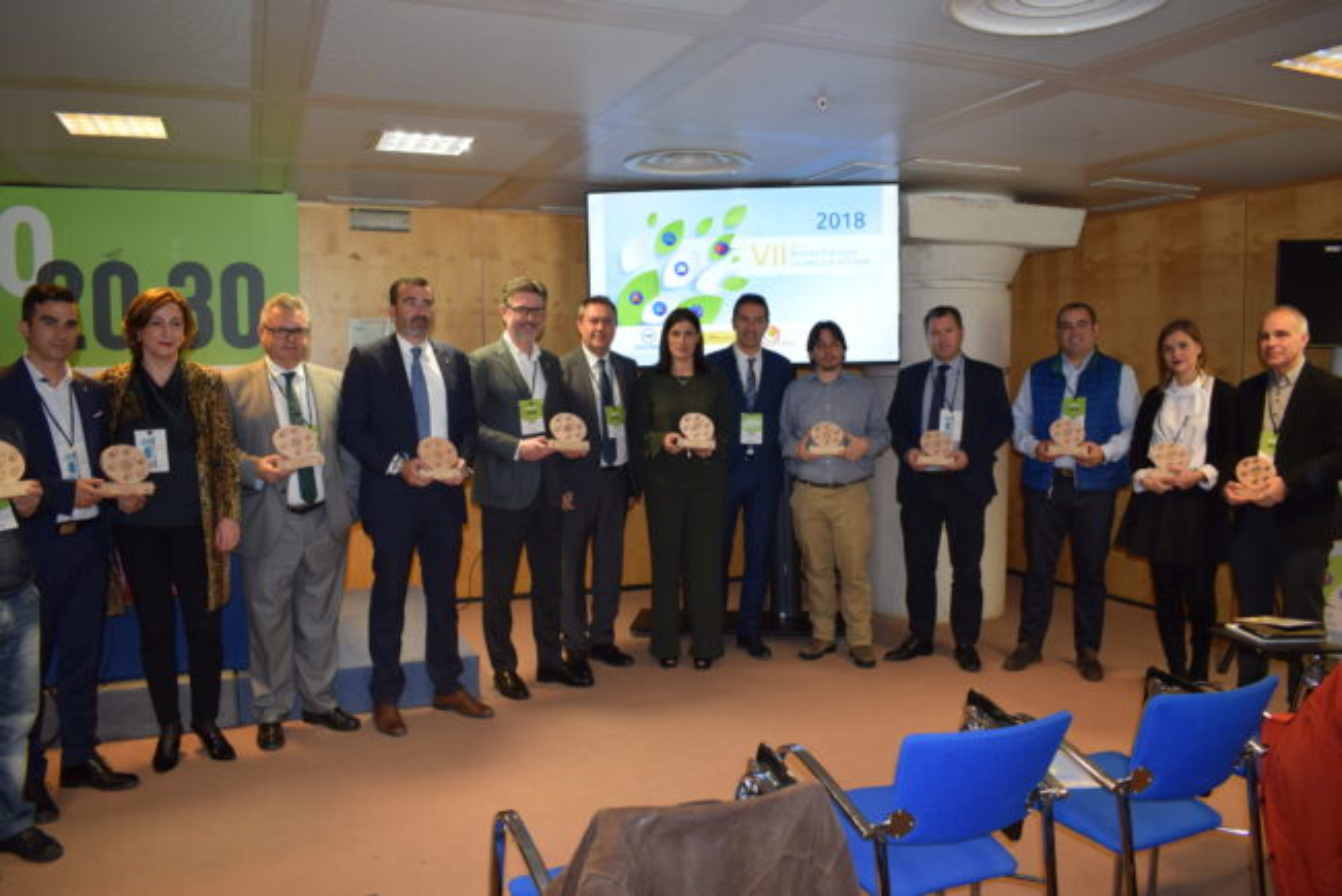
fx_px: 1007
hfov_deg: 67.4
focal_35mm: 27
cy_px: 448
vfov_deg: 48.0
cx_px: 671
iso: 800
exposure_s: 1/80
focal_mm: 18
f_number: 4.5
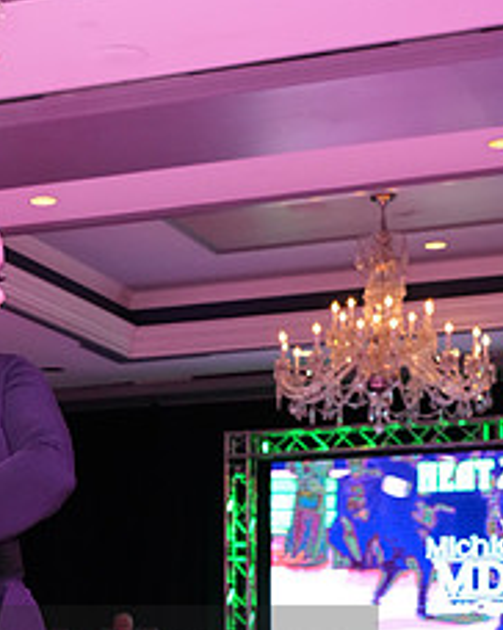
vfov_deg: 18.8
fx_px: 1826
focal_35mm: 98
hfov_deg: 15.4
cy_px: 699
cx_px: -1
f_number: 6.3
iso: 3200
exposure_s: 1/250
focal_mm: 41
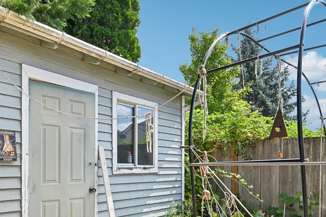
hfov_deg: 57.7
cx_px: 70
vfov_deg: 42.3
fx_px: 272
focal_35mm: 30
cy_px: 161
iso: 400
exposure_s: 1/800
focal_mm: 19
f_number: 8
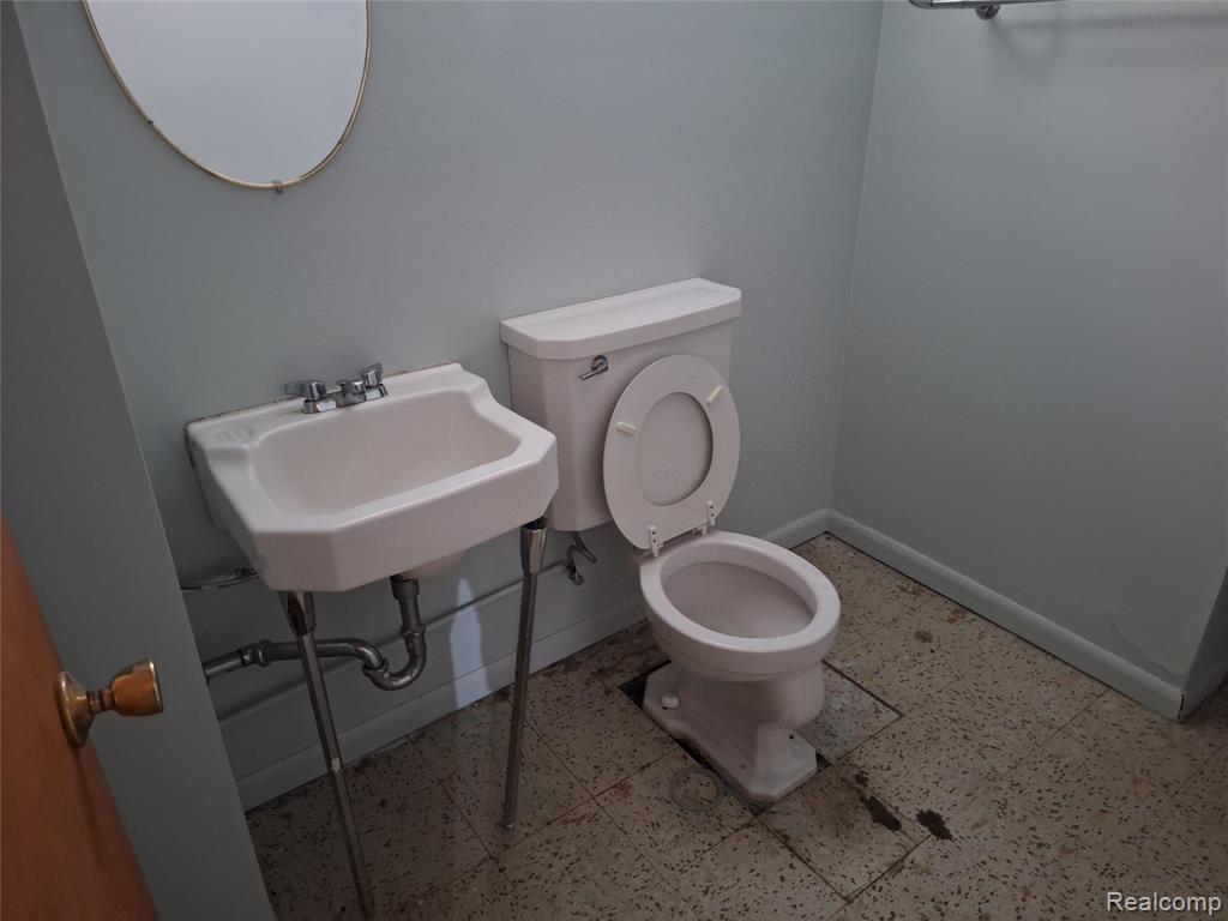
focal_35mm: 23
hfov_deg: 73.9
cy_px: 460
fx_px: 816
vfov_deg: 58.9
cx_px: 614
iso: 1250
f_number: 1.8
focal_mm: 5.54
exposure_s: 1/11
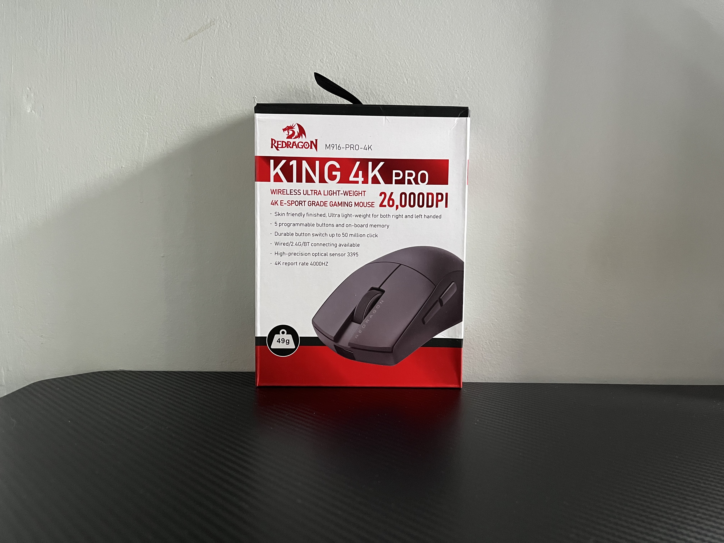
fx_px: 544
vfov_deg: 53.1
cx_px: 362
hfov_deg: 67.3
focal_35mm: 26
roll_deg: +0.1
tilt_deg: -4.3
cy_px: 272
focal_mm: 5.1
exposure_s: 1/40
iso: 500
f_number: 1.6
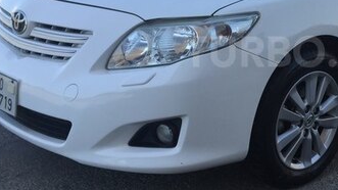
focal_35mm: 63
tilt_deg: -14.3
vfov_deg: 19.0
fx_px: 564
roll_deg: -4.0
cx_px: 289
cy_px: 52
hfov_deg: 32.1
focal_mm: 4.15
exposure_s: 1/682
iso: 32
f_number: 2.2
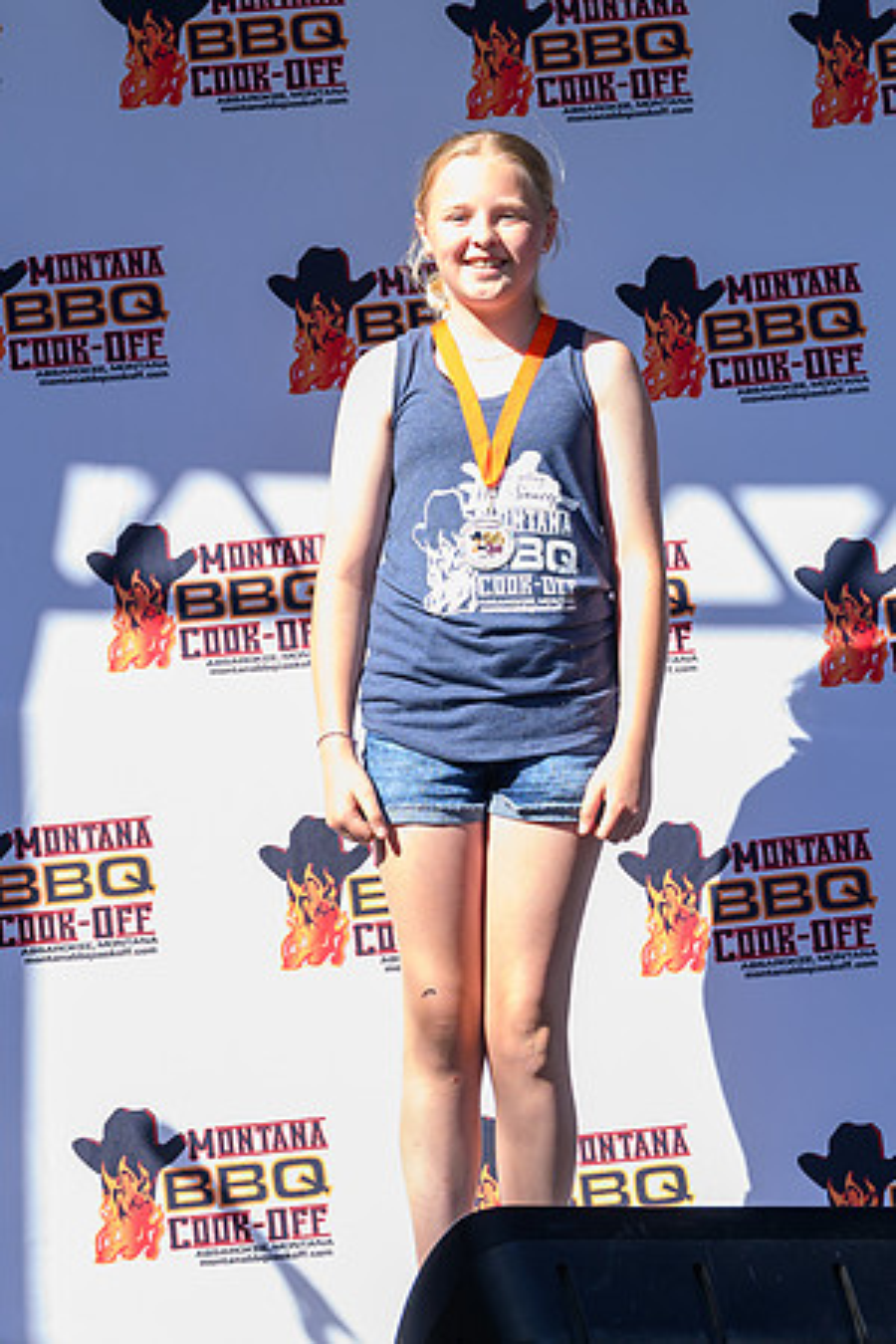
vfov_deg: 17.3
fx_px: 4377
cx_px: 399
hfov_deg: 11.7
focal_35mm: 117
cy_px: 233
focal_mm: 47
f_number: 5
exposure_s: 1/500
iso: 400
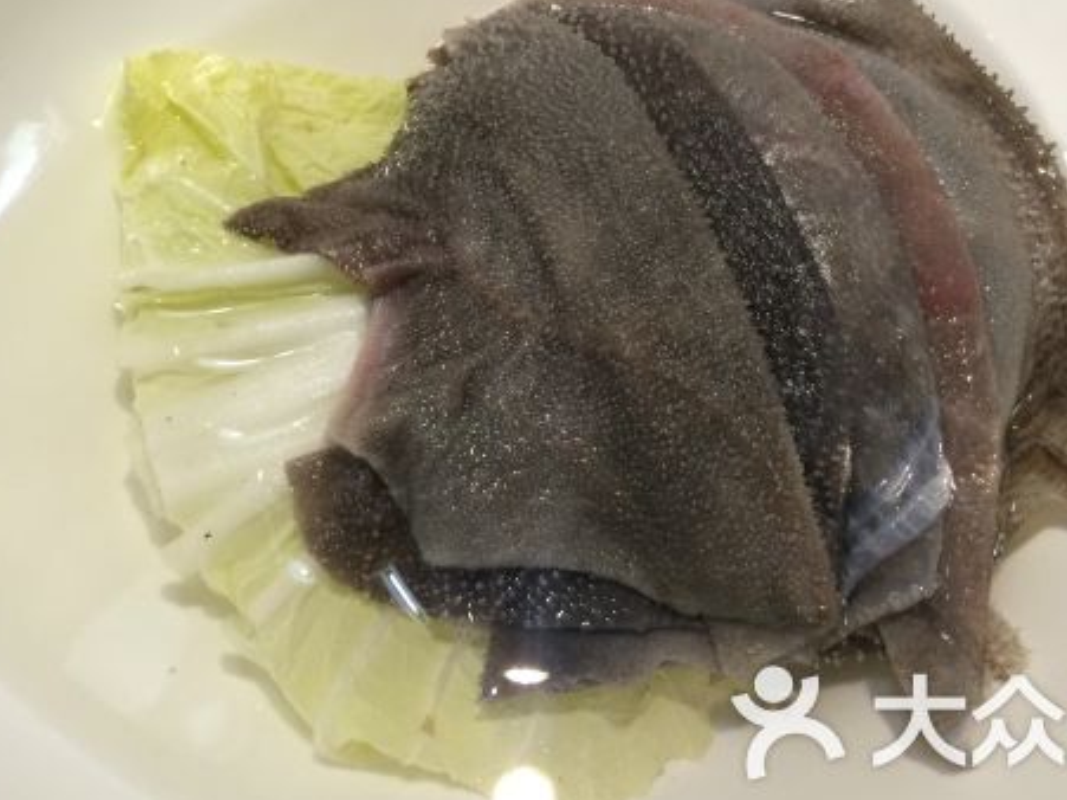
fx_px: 1387
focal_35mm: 45
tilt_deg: -51.7
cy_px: 224
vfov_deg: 31.7
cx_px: 497
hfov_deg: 42.1
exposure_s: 1/33
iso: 64
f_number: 2.2
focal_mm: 4.15
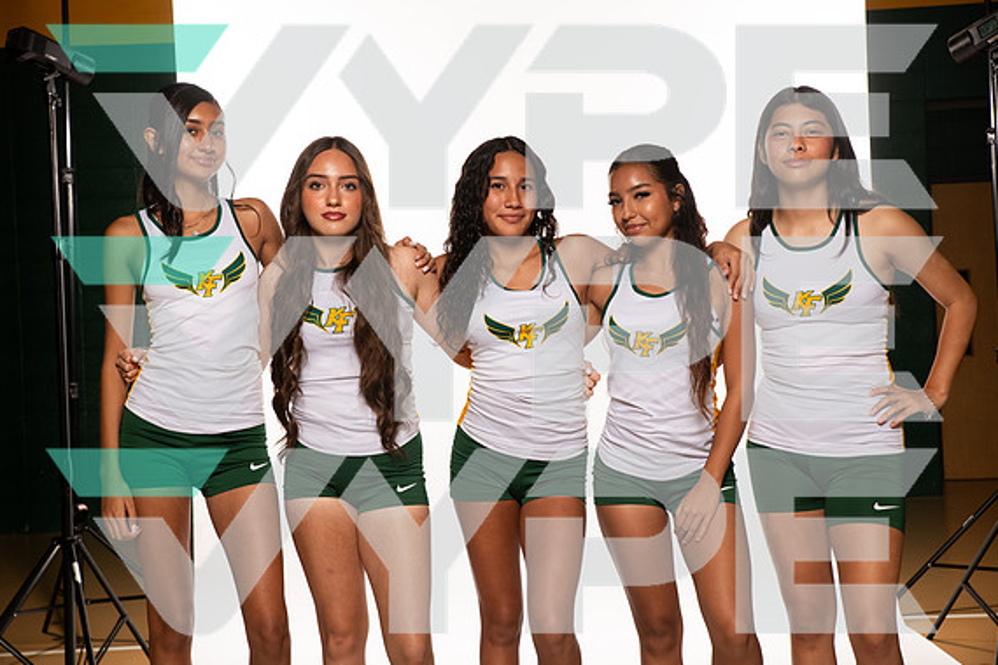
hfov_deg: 35.6
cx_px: 497
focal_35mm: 56
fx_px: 1552
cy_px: 330
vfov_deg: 24.2
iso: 800
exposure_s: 1/320
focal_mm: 55
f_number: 7.1
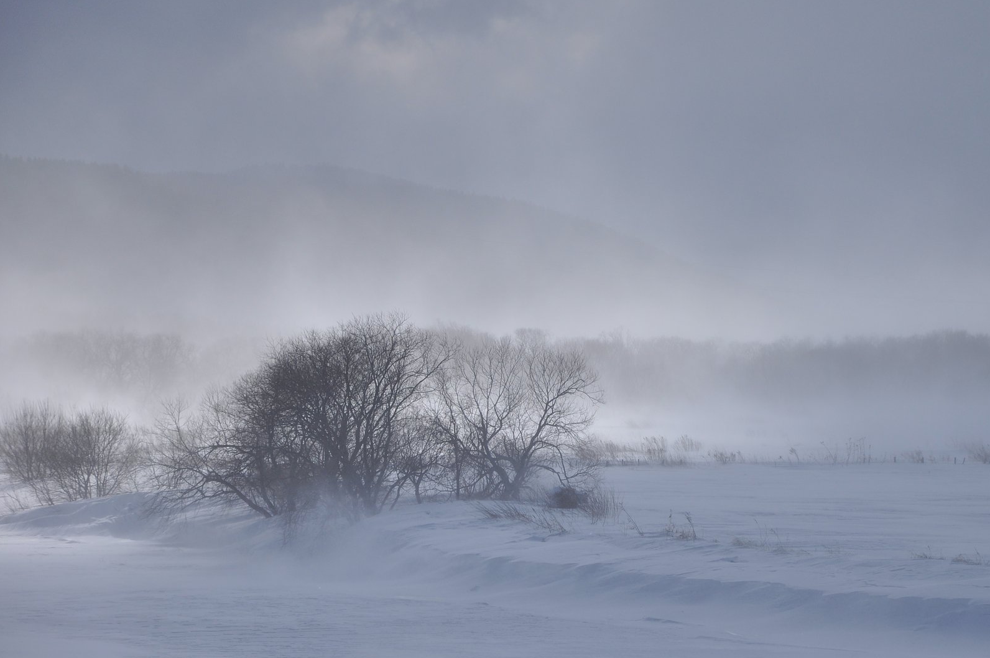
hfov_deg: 10.2
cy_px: 350
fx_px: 5565
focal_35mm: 203
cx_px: 595
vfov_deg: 6.8
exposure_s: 1/4000
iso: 200
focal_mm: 105
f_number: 5.6
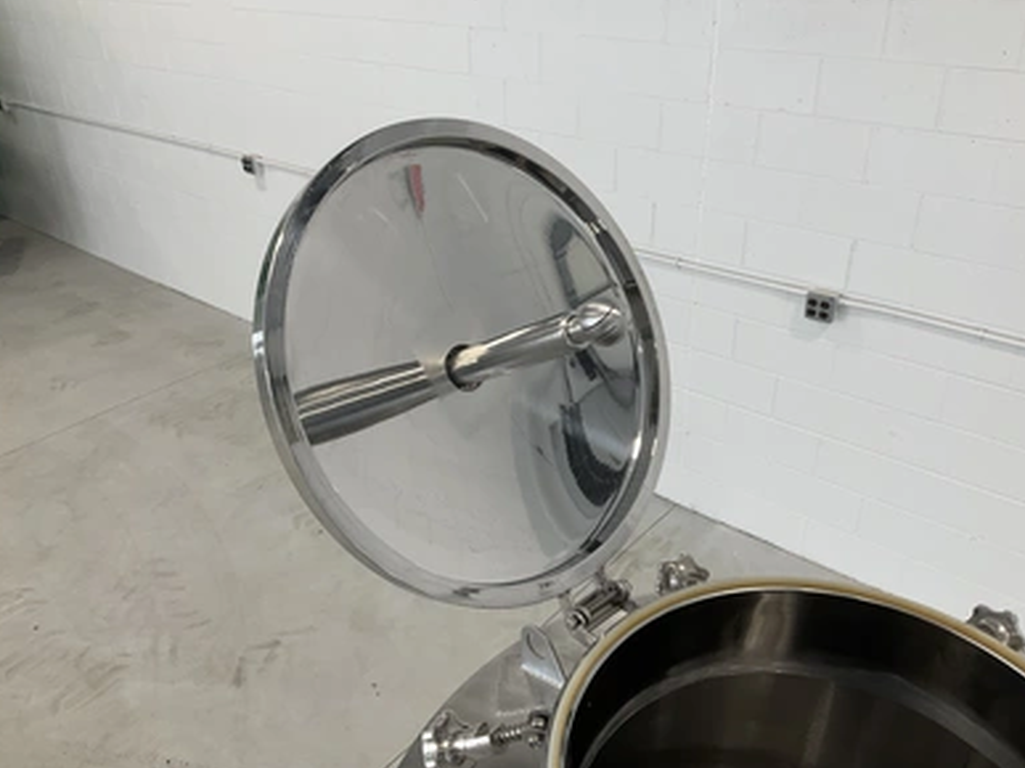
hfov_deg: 60.0
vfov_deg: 46.8
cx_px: 511
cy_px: 376
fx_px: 888
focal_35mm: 30
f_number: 1.8
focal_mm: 3
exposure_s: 1/122
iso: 40
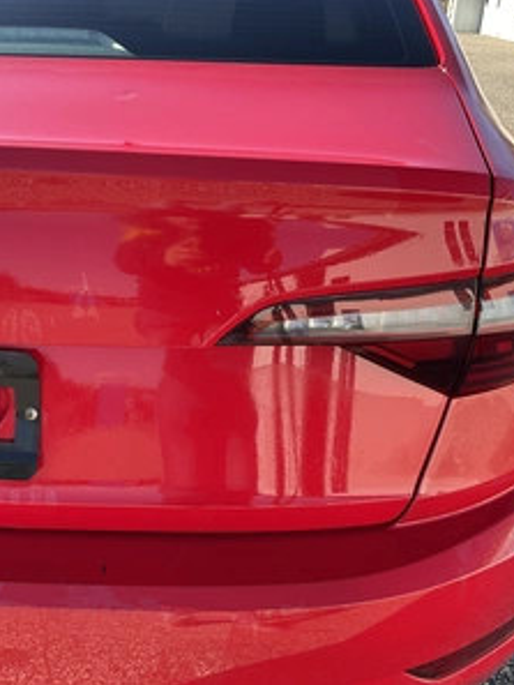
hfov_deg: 36.8
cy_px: 341
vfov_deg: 47.8
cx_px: 254
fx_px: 772
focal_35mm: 39
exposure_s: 1/322
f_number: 1.8
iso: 25
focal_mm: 3
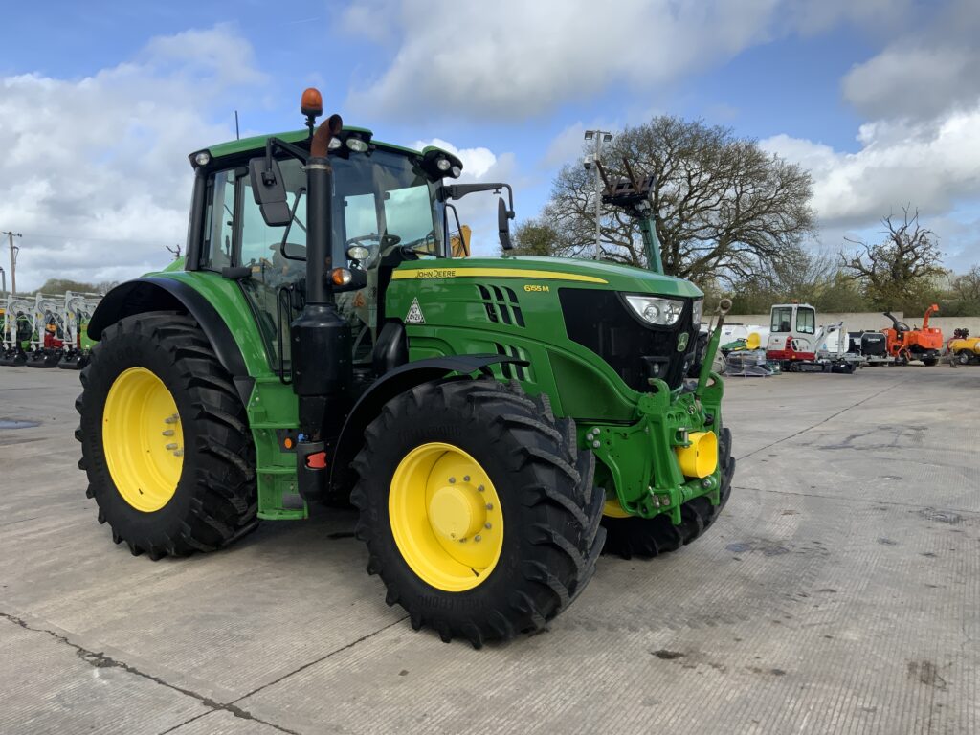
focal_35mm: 29
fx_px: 821
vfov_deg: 48.2
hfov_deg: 61.7
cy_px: 368
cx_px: 490
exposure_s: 1/1311
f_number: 1.8
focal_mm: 3
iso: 16
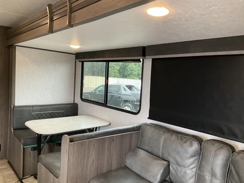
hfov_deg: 61.7
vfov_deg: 48.2
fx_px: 204
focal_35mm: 29
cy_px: 92
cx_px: 122
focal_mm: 3
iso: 64
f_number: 1.8
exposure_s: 1/65
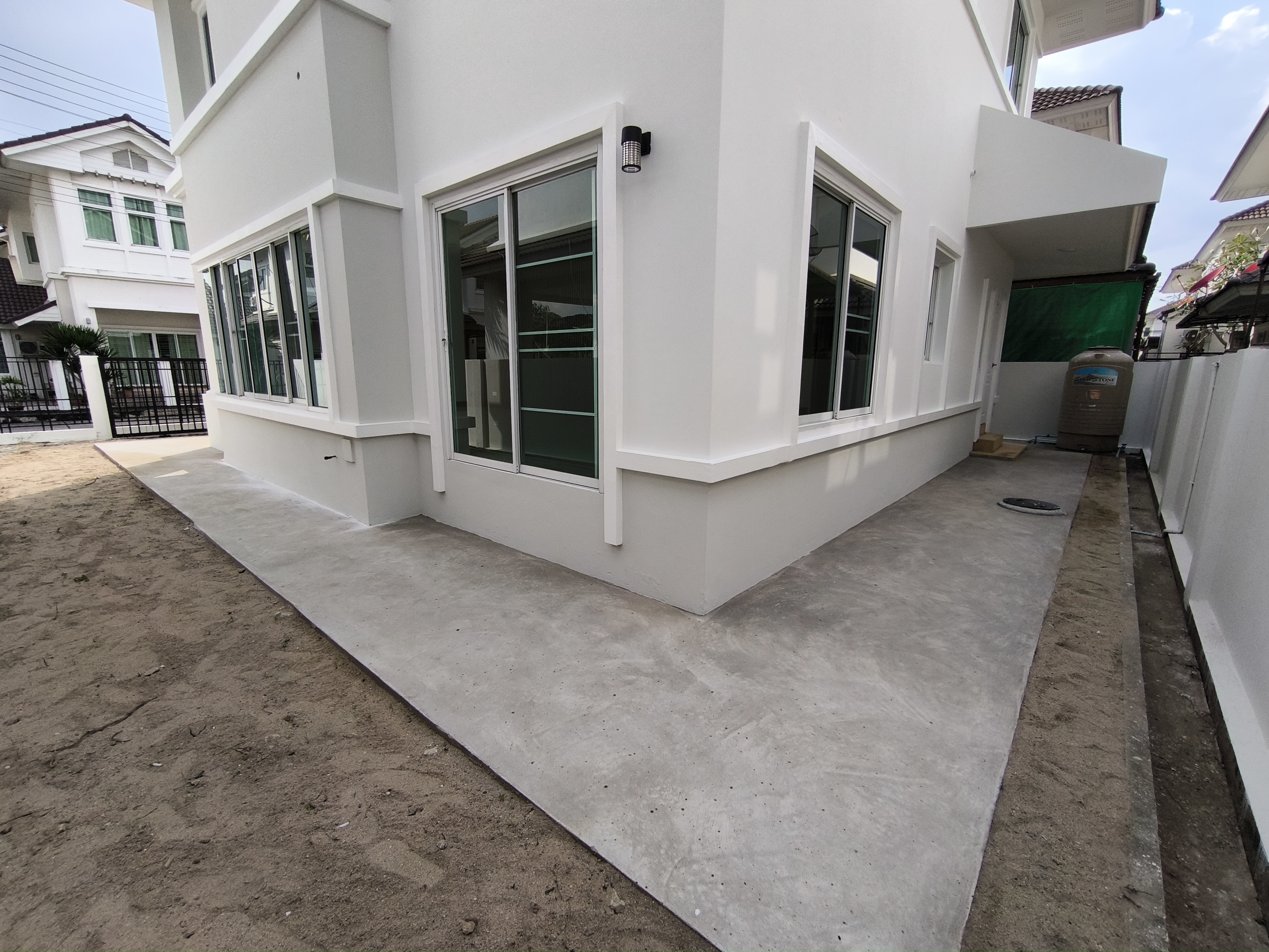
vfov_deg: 81.7
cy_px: 476
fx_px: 550
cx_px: 634
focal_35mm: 15
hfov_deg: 98.2
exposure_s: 1/1175
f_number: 2.2
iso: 50
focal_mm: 1.91
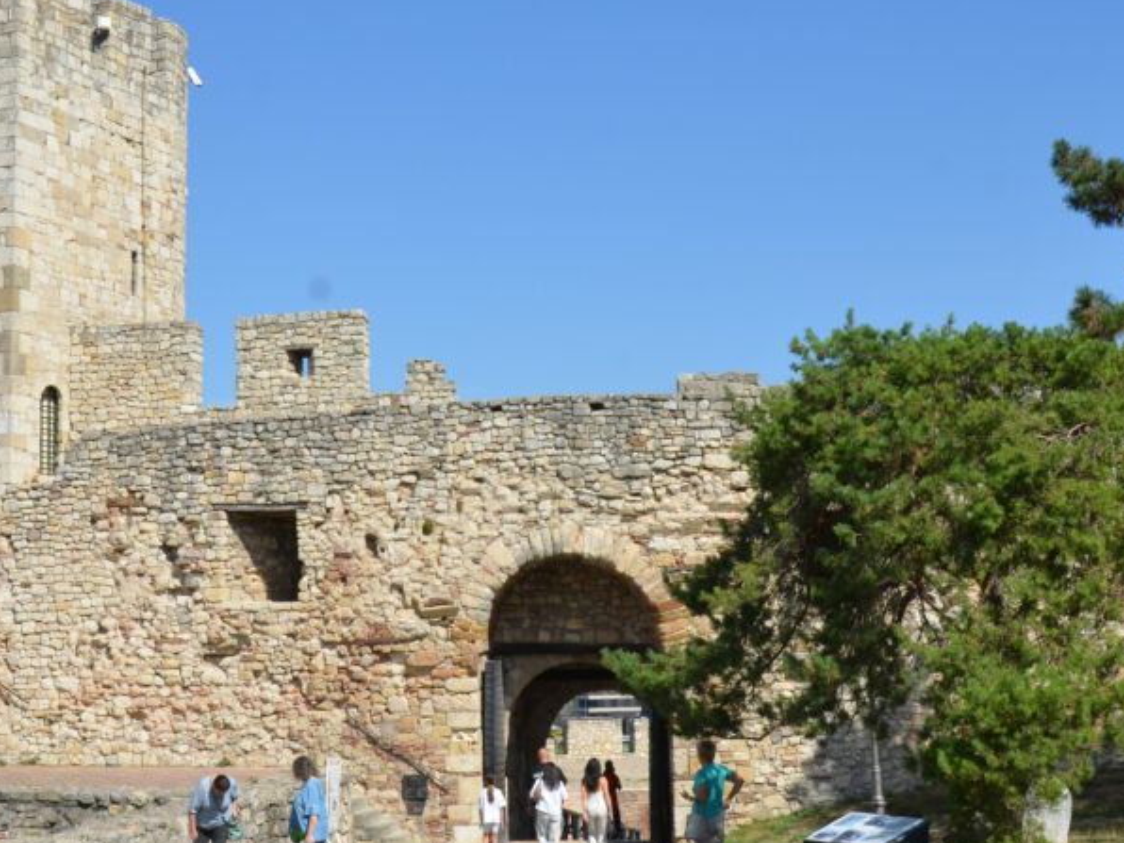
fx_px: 2007
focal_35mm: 62
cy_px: 362
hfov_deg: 31.2
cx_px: 471
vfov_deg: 23.7
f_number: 11
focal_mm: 25
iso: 320
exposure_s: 1/500
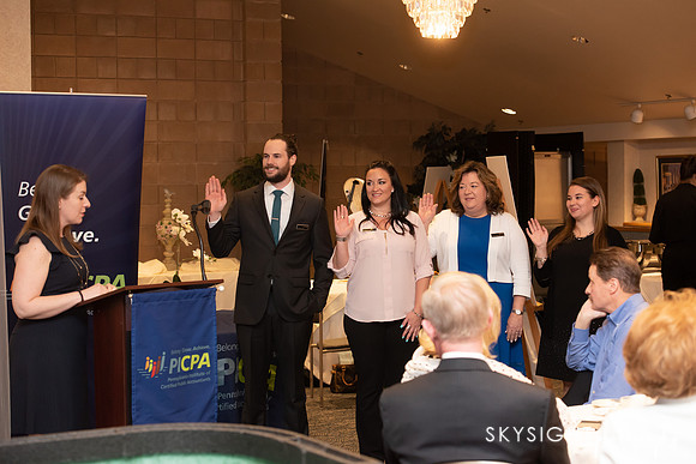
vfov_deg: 19.5
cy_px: 232
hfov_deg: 28.8
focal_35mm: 70
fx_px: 1354
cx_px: 348
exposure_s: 1/200
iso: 2500
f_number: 5
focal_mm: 70
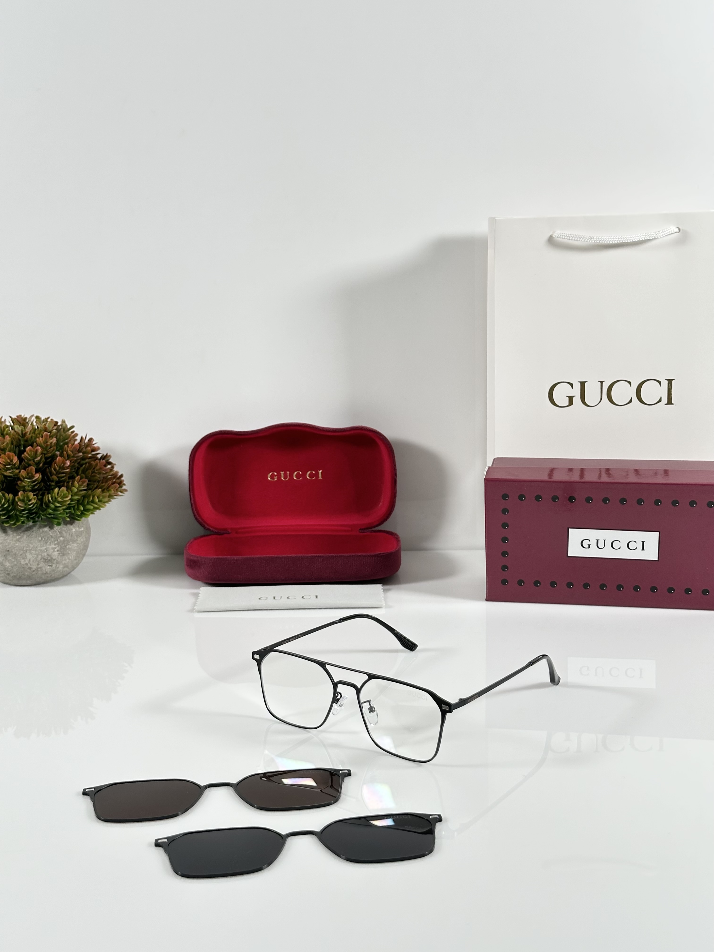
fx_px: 1320
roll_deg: +1.2
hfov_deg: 30.3
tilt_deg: -12.5
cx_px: 357
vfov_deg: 39.7
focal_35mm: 48
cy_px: 476
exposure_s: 1/50
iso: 50
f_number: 1.78
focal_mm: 6.86
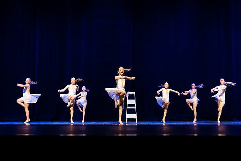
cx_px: 120
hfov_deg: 33.4
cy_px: 80
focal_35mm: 60
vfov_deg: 22.6
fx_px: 402
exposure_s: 1/640
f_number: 2.5
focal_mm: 60
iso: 4000
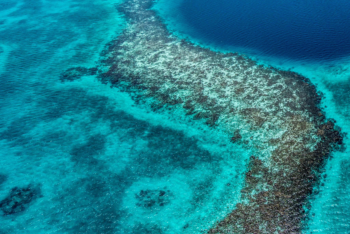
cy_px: 72
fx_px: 282
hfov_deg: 55.9
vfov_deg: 44.1
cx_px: 309
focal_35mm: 29
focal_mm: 14
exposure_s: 1/800
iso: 1600
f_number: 14
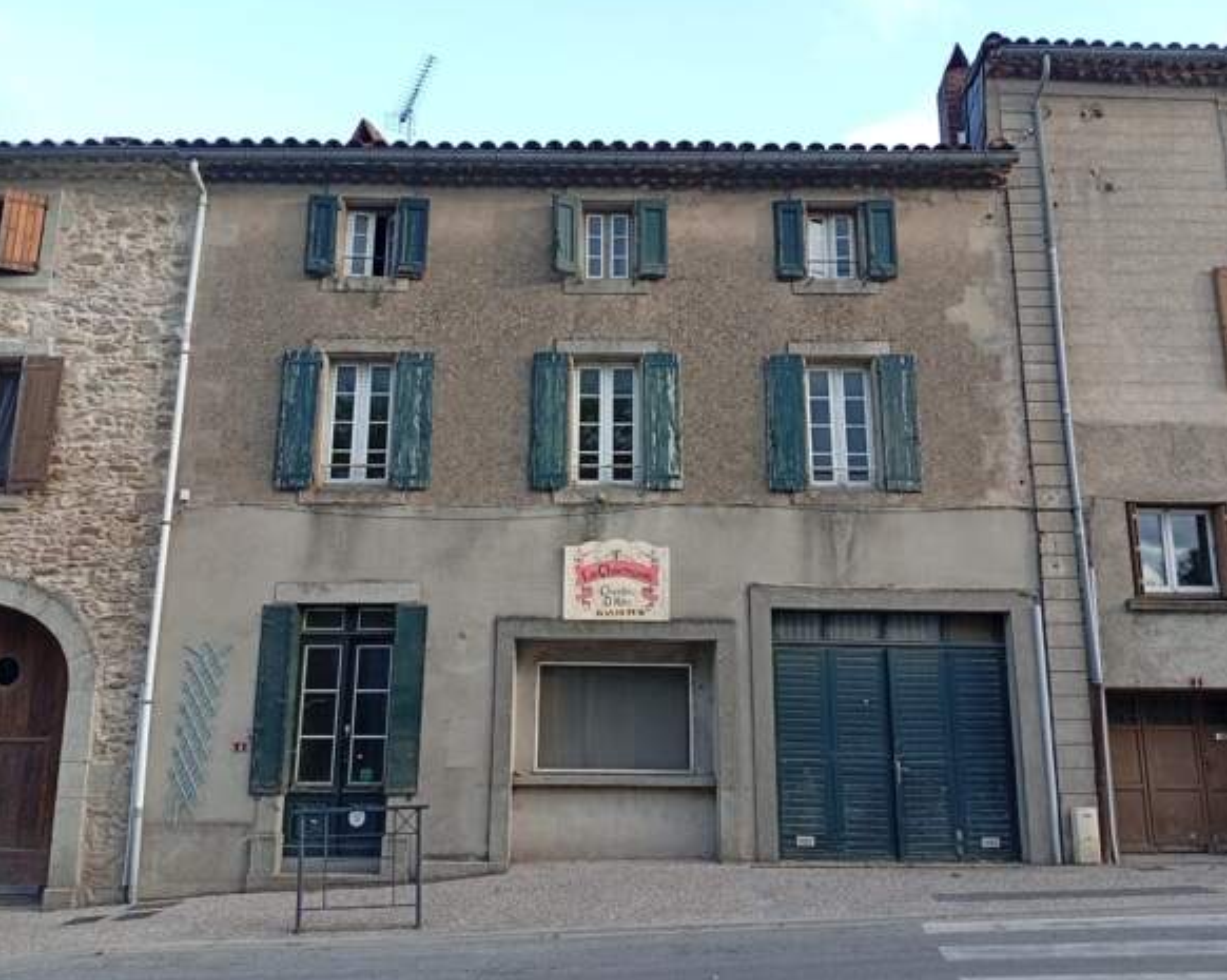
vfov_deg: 49.9
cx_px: 601
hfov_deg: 60.5
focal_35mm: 29
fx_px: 1053
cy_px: 481
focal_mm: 3.98
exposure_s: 1/50
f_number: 1.8
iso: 65
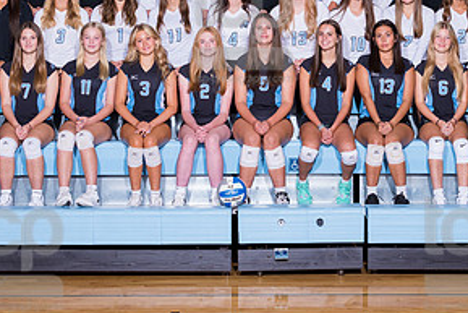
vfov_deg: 12.8
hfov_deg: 19.3
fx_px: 1379
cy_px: 43
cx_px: 268
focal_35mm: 106
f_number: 7.1
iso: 500
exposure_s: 1/250
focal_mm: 44
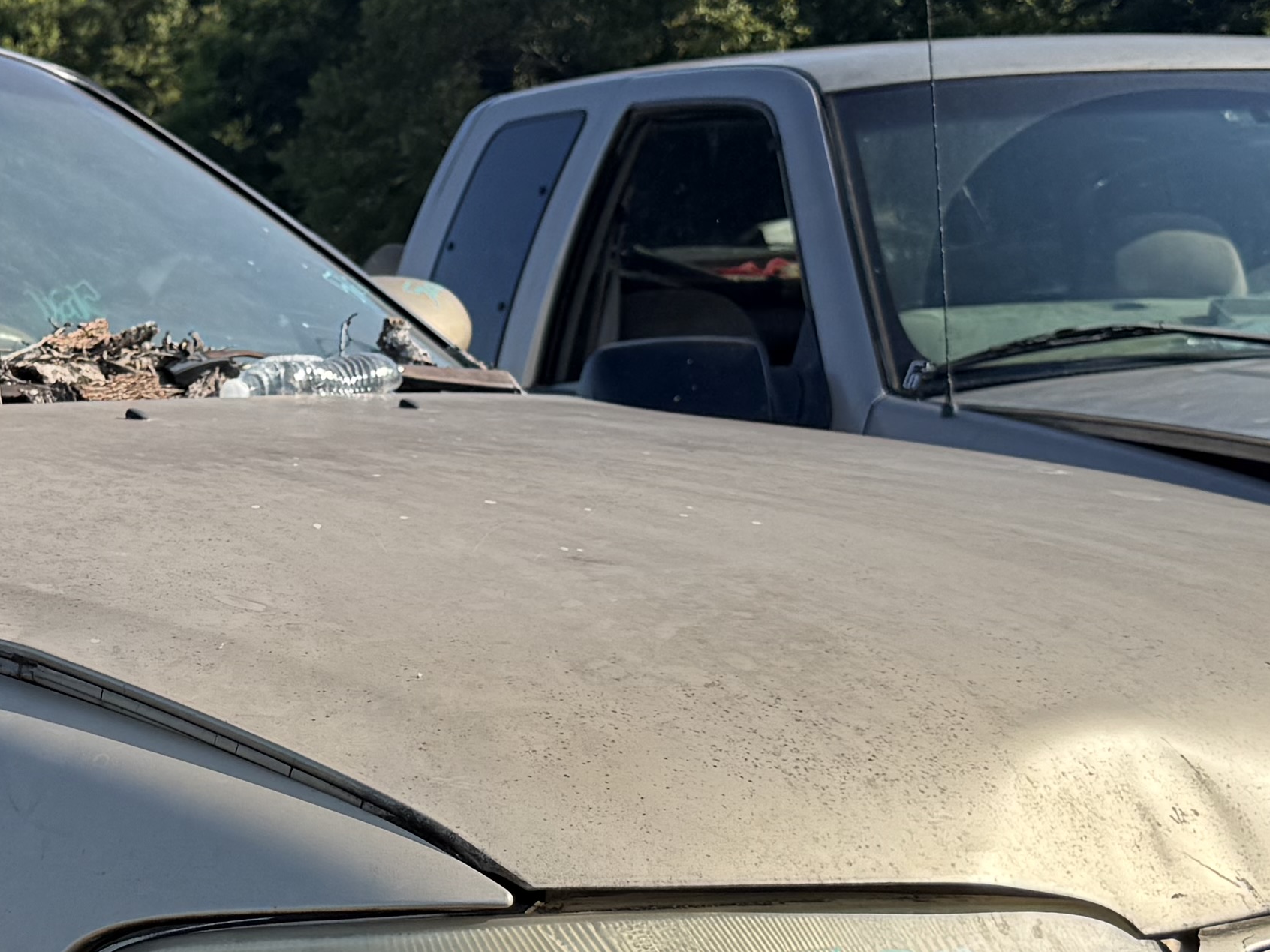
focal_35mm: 81
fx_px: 2972
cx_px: 12
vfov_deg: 18.1
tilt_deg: -3.5
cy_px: 756
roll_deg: -1.4
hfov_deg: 23.2
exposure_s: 1/3021
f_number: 1.78
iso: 80
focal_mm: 6.76
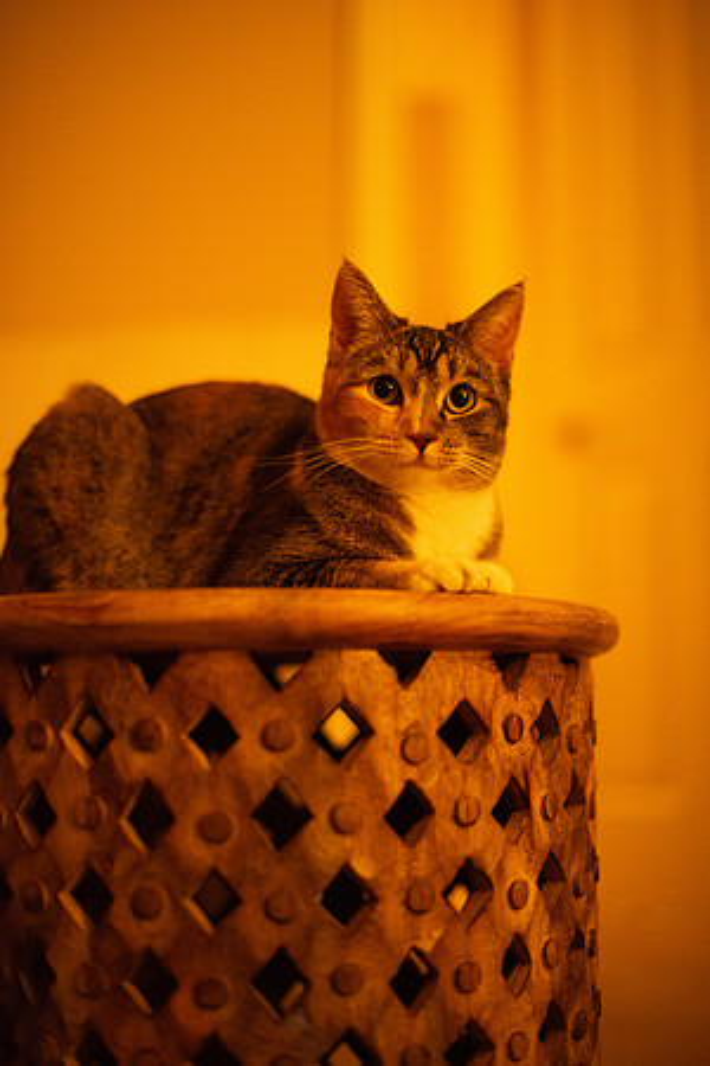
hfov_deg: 27.0
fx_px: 1479
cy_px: 533
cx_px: 355
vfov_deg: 39.6
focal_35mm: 50
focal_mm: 50
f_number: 1.4
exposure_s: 1/80
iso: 5000
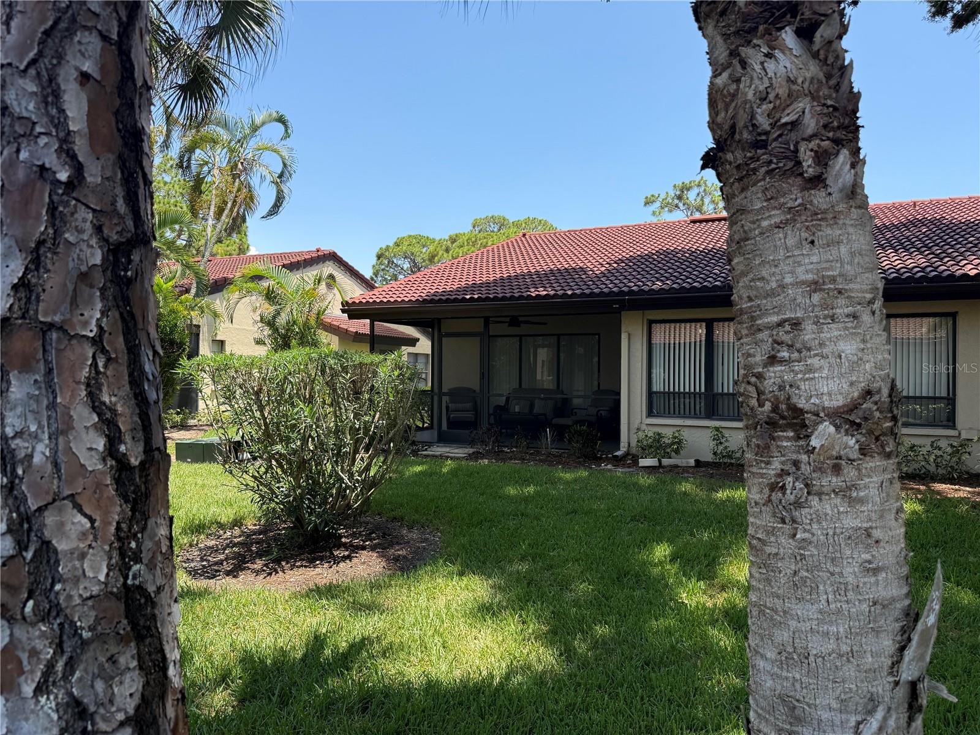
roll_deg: -0.7
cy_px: 368
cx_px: 490
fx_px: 679
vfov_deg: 56.8
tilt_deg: +1.1
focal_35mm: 24
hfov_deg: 71.6
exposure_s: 1/2000
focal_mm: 6.76
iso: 80
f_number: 1.78
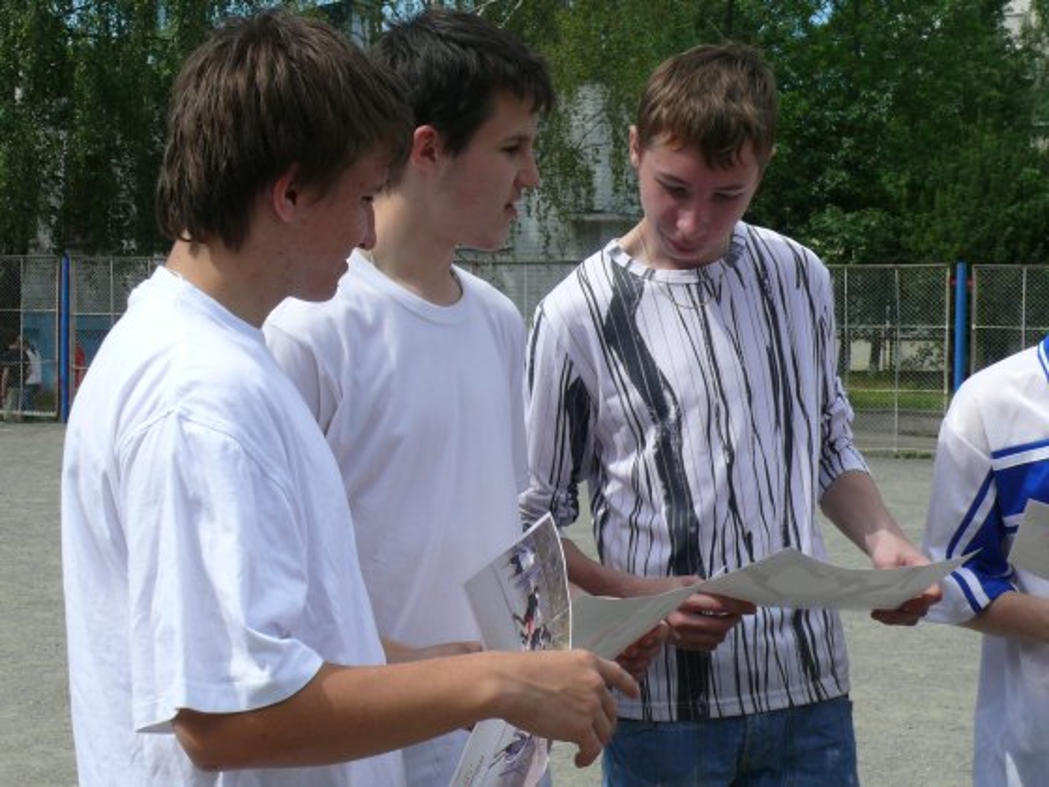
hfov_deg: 26.0
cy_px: 394
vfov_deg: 19.6
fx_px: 2273
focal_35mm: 75
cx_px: 524
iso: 100
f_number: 5.6
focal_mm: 11.5
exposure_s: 1/400
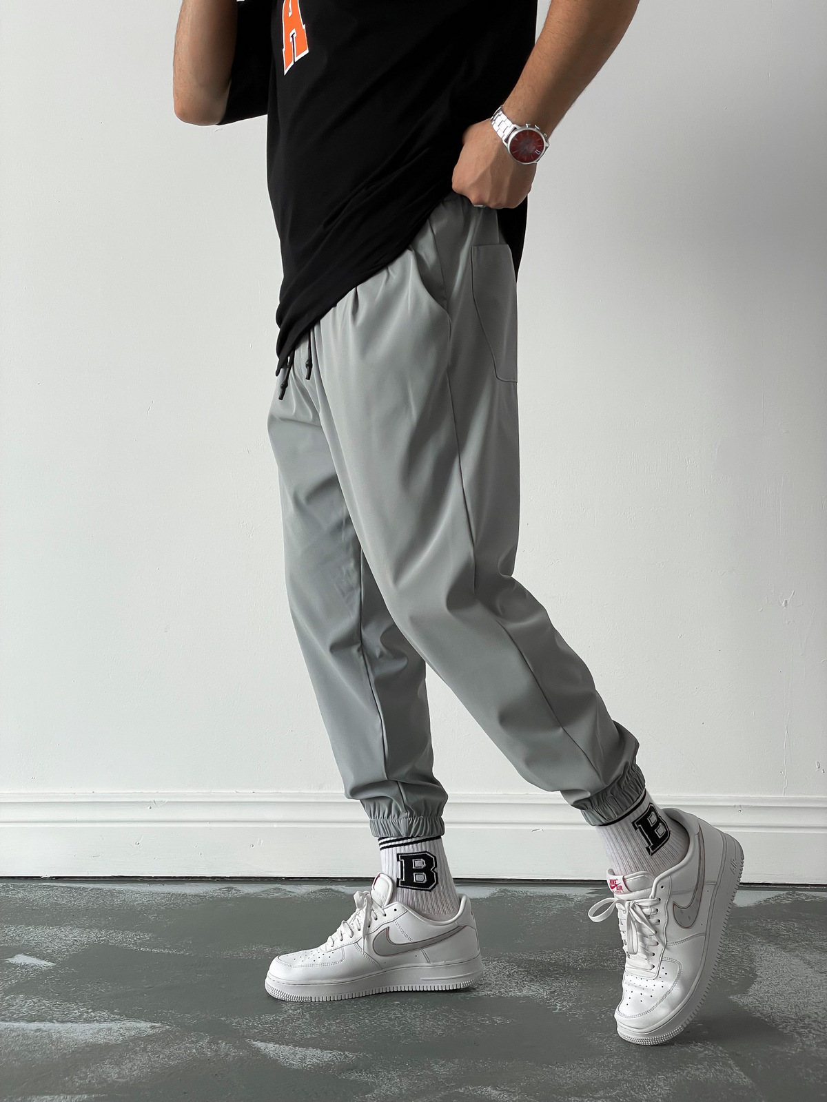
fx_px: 1656
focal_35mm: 52
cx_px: 414
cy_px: 551
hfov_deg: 28.0
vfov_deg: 36.8
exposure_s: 1/120
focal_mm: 6
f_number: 2
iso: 64
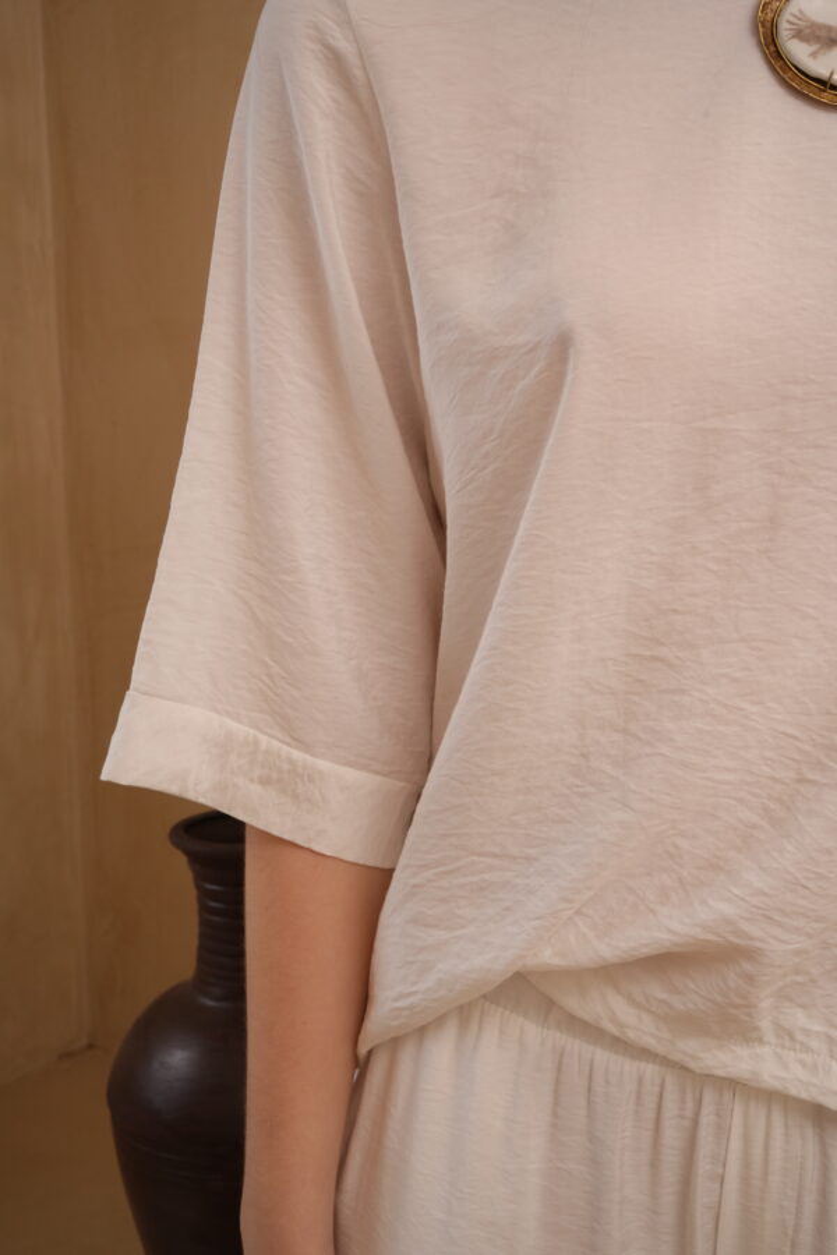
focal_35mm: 50
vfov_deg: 39.6
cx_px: 418
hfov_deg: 27.0
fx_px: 1744
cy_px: 628
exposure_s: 1/125
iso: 640
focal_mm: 50
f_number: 13
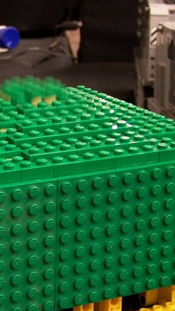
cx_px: 19
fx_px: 832
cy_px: 134
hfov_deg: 11.9
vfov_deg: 21.1
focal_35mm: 101
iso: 80
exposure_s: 1/2
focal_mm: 6.7
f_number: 2.8
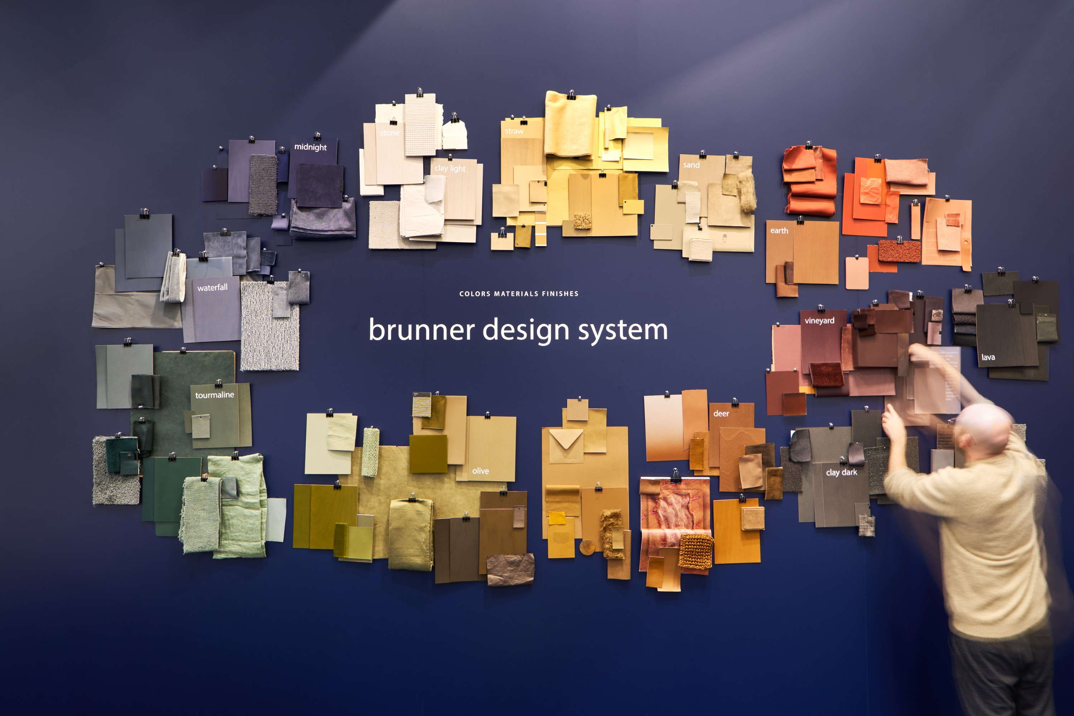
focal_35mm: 24
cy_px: 358
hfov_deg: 73.7
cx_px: 537
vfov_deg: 53.1
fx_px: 716
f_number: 11
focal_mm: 24
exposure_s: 5
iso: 100
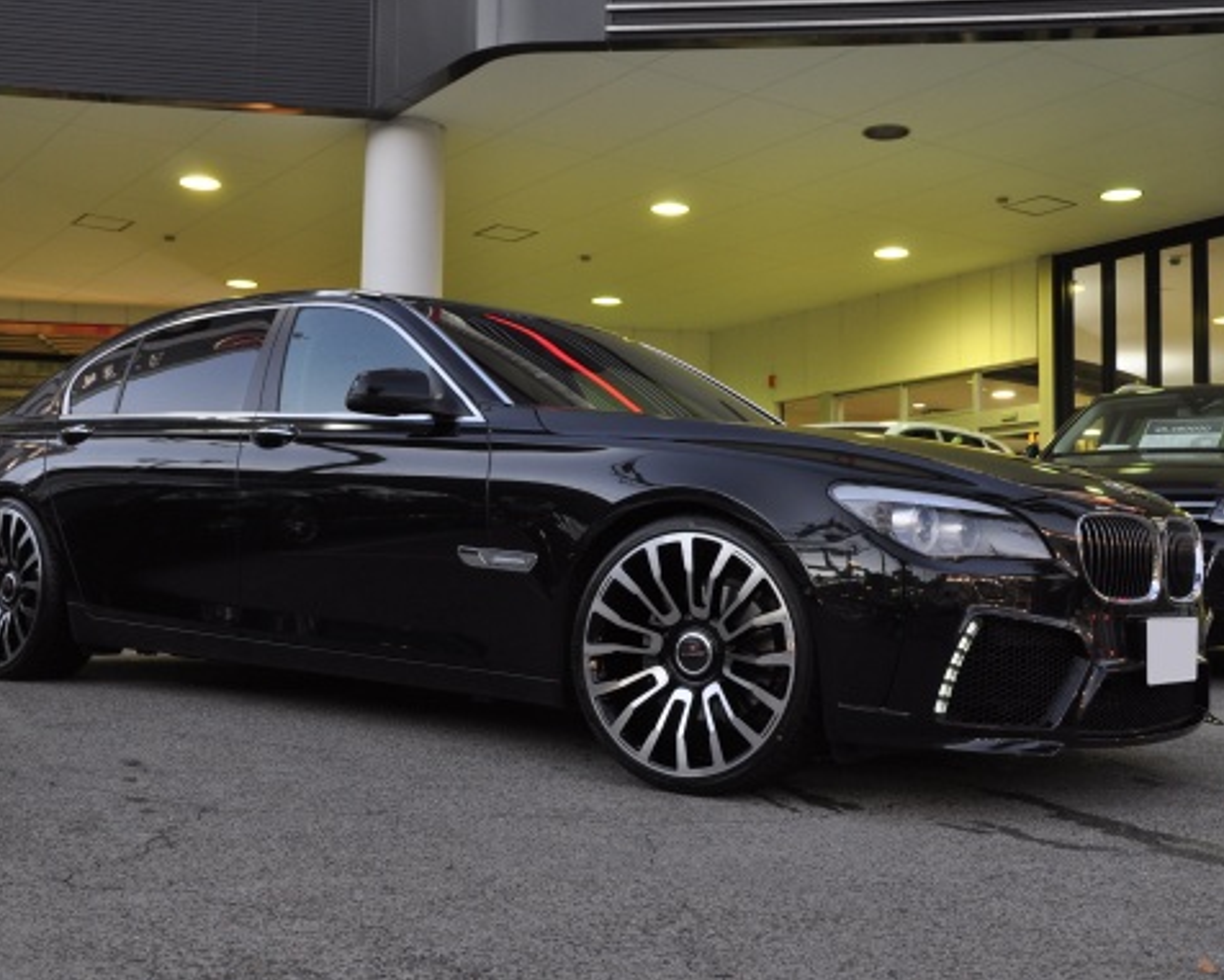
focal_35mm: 45
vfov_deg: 33.4
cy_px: 485
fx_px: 1630
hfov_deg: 41.1
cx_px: 604
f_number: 8
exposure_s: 1/10
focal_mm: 26
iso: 500
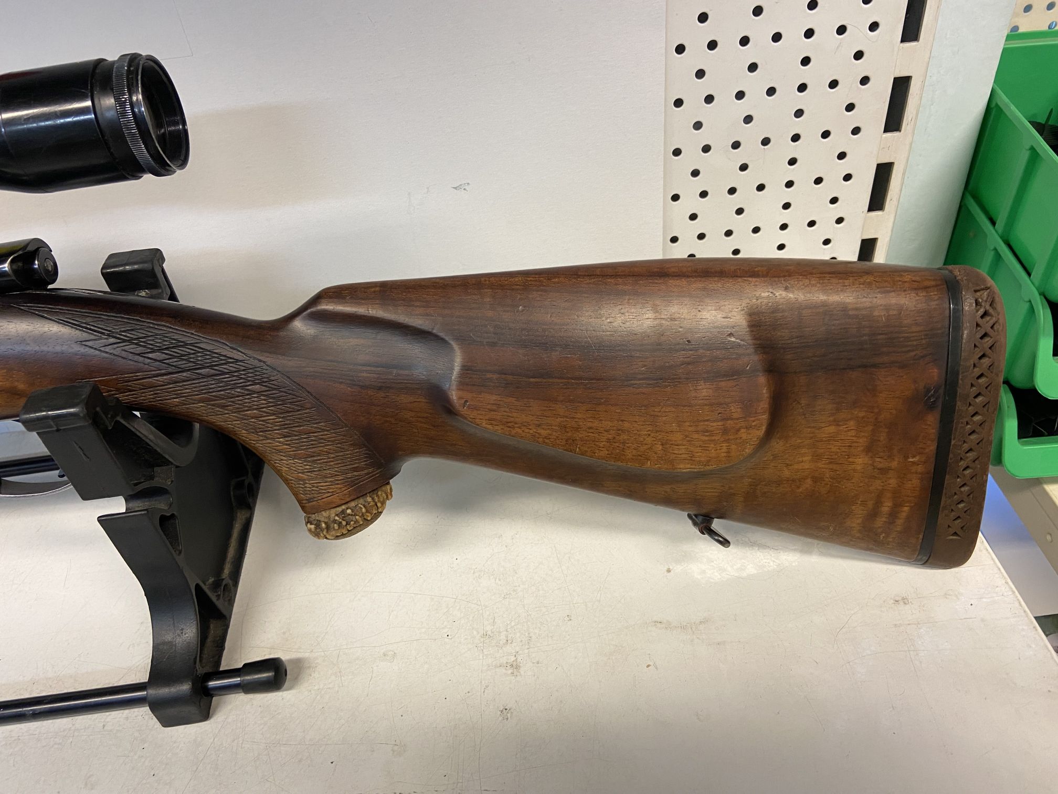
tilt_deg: -41.8
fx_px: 795
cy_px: 397
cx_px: 529
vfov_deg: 53.1
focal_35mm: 26
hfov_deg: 67.3
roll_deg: +7.0
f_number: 1.8
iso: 100
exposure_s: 1/50
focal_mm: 4.25
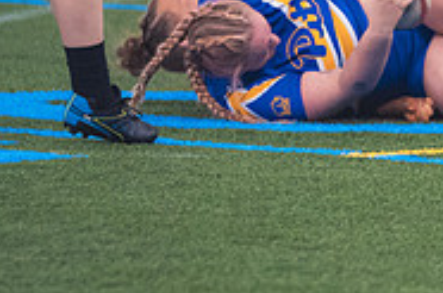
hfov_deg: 2.4
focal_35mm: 844
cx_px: 550
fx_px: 10359
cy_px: 93
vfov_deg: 1.6
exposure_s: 1/320
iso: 3600
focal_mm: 180
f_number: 2.8
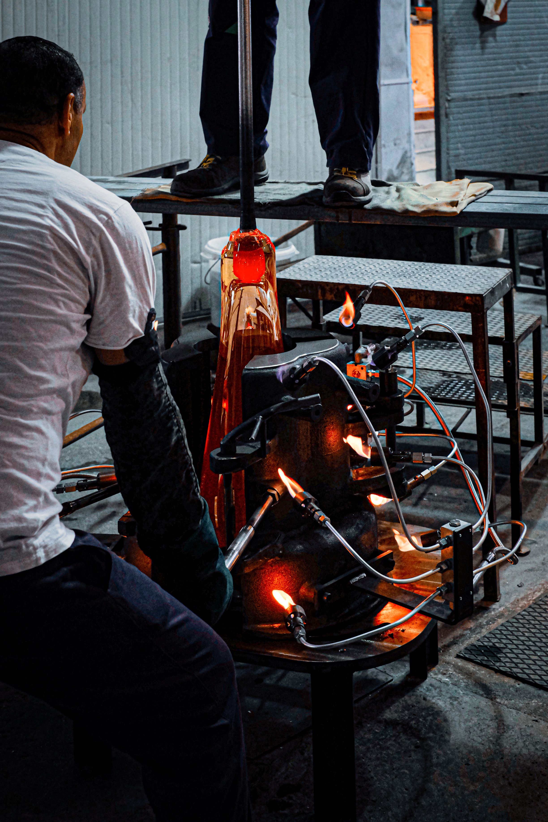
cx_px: 274
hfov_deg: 25.5
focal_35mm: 53
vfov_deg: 37.5
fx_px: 1210
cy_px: 411
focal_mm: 35
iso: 1600
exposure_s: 1/60
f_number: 4.5
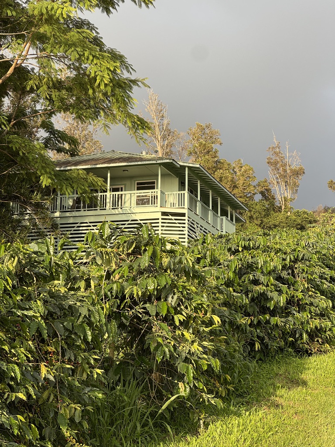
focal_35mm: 77
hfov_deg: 19.1
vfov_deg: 25.3
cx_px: 168
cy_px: 224
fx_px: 994
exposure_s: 1/169
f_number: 2.8
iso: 25
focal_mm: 9
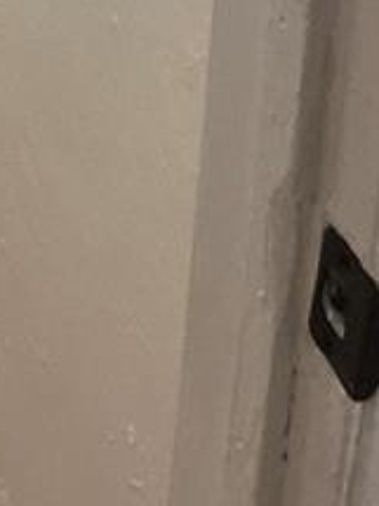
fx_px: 2119
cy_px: -718
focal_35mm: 145
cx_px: -612
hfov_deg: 9.0
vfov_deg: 11.3
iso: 125
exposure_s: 1/120
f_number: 1.6
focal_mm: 5.1
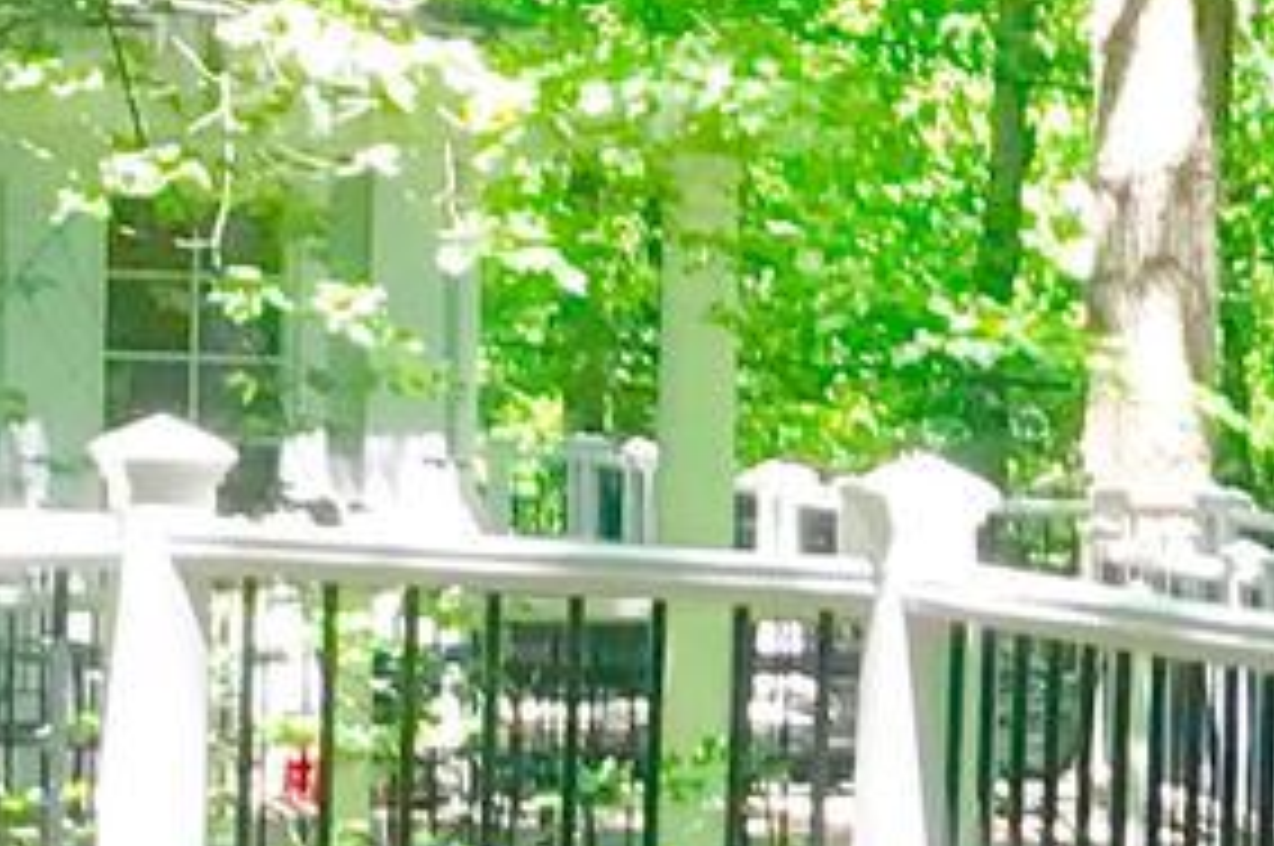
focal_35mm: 211
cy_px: 832
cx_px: 1900
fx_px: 7458
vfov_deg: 6.5
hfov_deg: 9.5
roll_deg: -1.9
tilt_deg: -4.5
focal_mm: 3.99
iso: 25
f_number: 1.8
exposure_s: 1/120
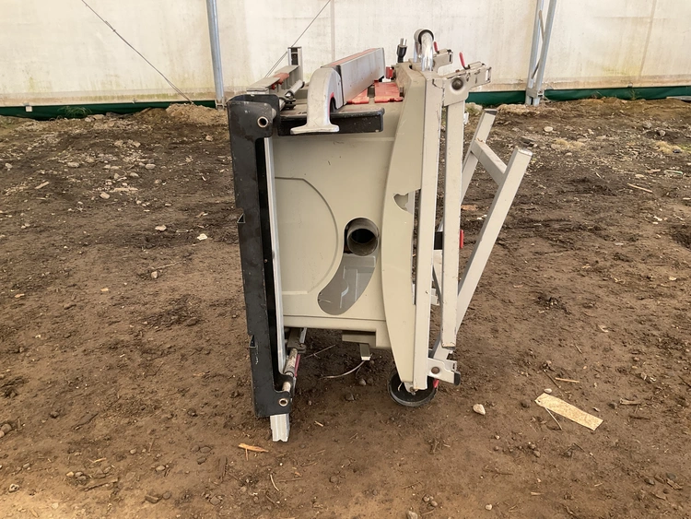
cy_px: 260
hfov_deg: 61.6
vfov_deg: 48.3
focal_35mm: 29
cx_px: 346
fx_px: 579
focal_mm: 3
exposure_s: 1/122
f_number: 1.8
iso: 40
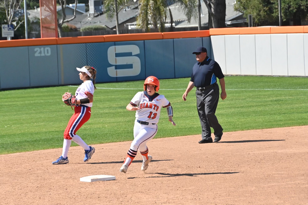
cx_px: 154
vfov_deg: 6.1
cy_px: 102
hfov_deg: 9.1
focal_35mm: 225
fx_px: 1925
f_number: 9
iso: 4000
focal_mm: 150
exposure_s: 1/8000
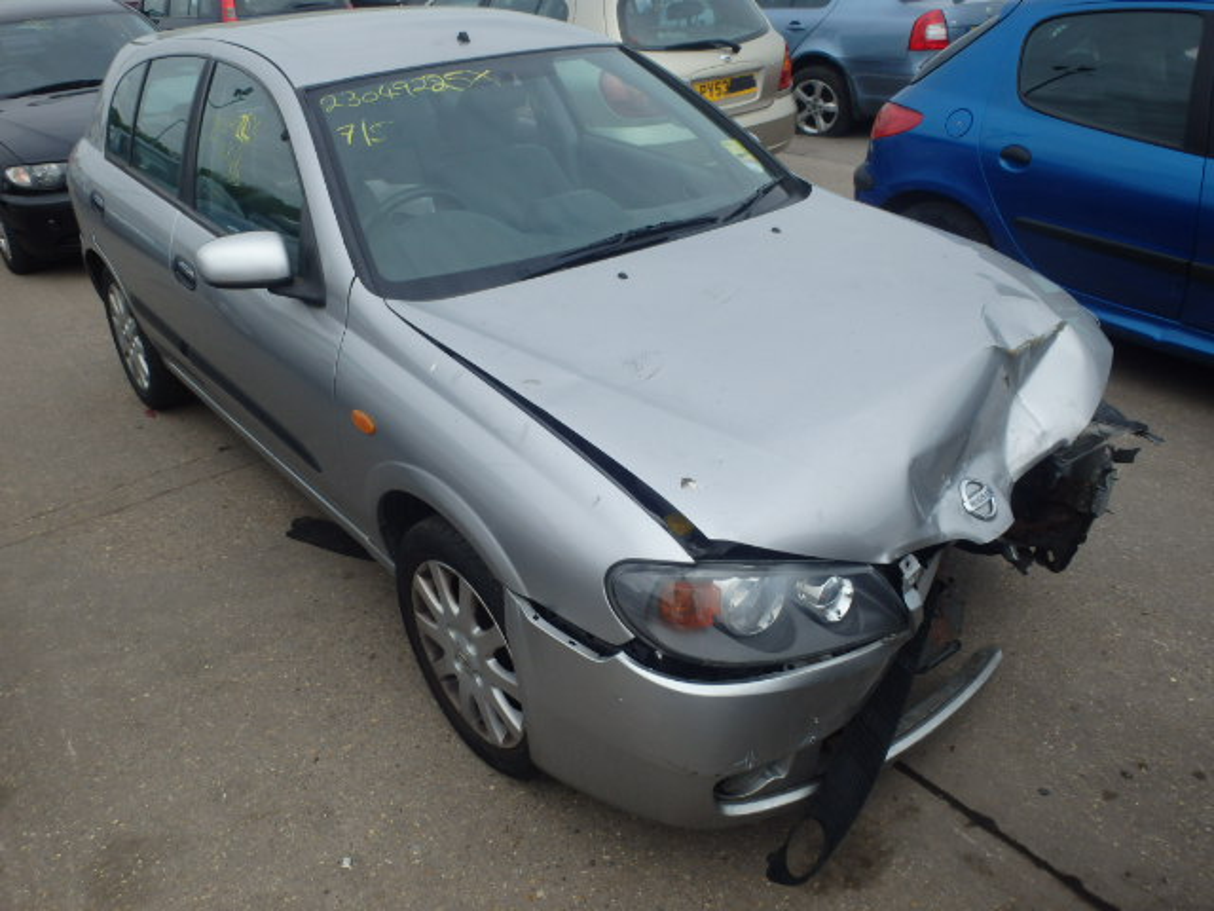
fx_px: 982
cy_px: 456
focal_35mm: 28
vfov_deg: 49.7
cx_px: 607
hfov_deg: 63.4
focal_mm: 5
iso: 125
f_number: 11
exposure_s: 1/100
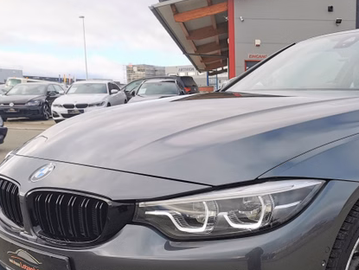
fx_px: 540
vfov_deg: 27.6
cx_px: 293
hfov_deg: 35.5
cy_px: 207
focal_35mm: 52
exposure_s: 1/578
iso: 50
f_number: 1.8
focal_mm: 5.58
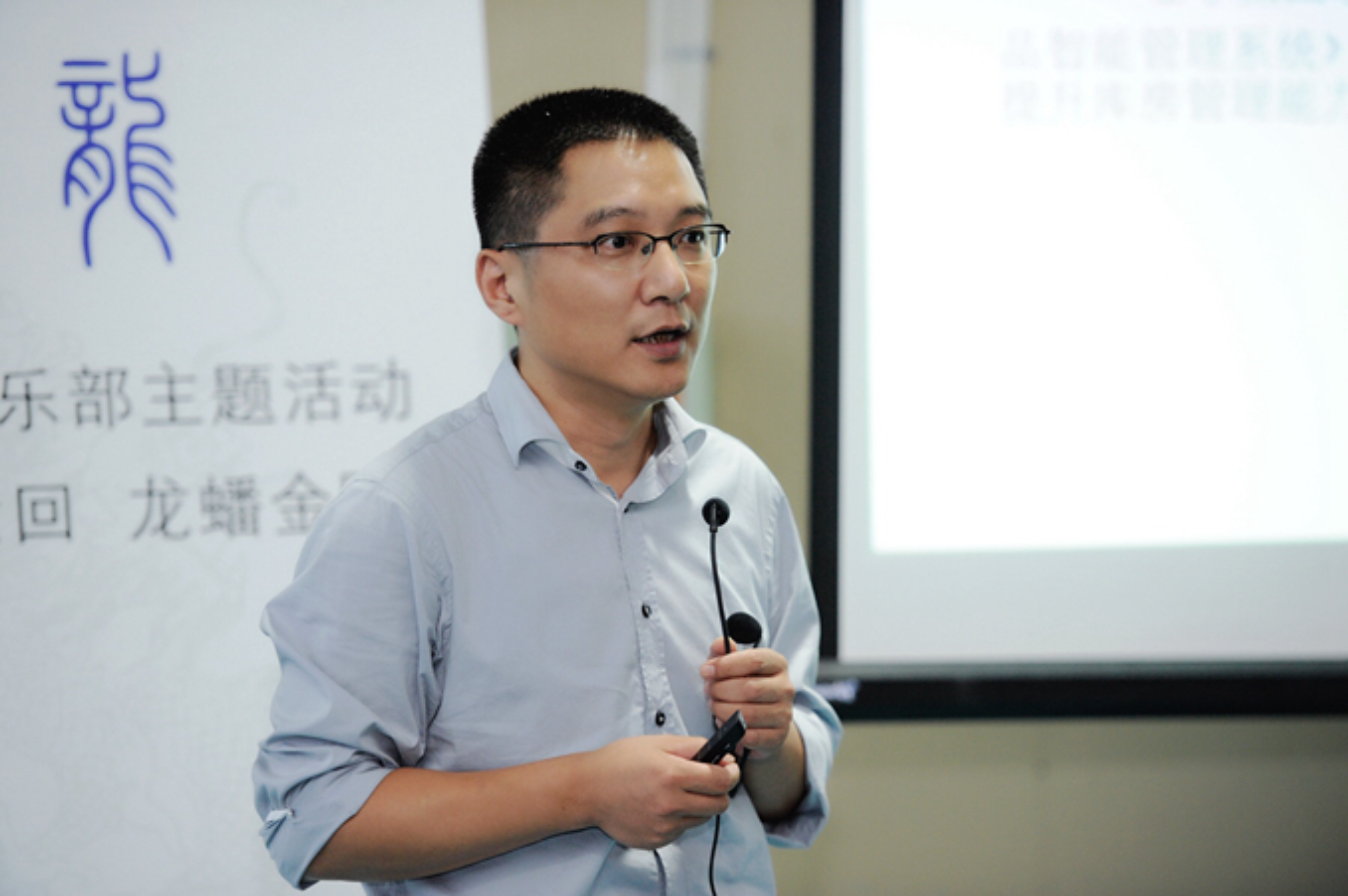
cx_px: 674
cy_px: 448
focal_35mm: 155
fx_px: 5799
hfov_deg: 13.3
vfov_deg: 8.8
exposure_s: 1/100
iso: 2500
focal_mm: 155
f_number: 2.8
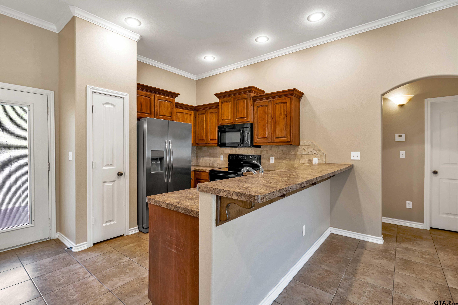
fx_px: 216
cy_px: 152
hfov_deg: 93.3
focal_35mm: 17
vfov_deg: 70.4
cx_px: 229
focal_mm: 17
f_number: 8
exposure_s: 1/60
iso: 800
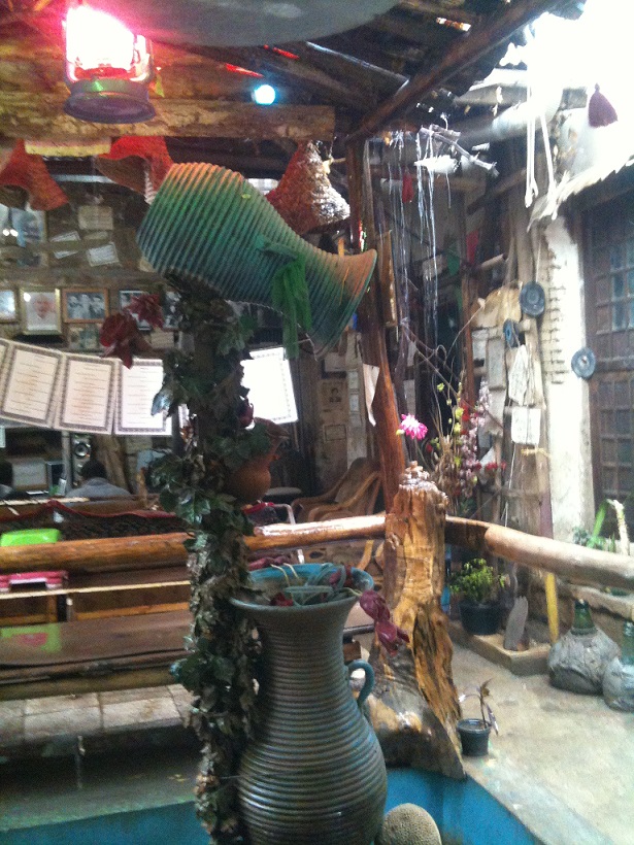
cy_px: 422
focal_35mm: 35
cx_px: 317
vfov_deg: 52.6
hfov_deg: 40.7
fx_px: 855
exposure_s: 1/15
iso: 320
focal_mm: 3.85
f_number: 2.8
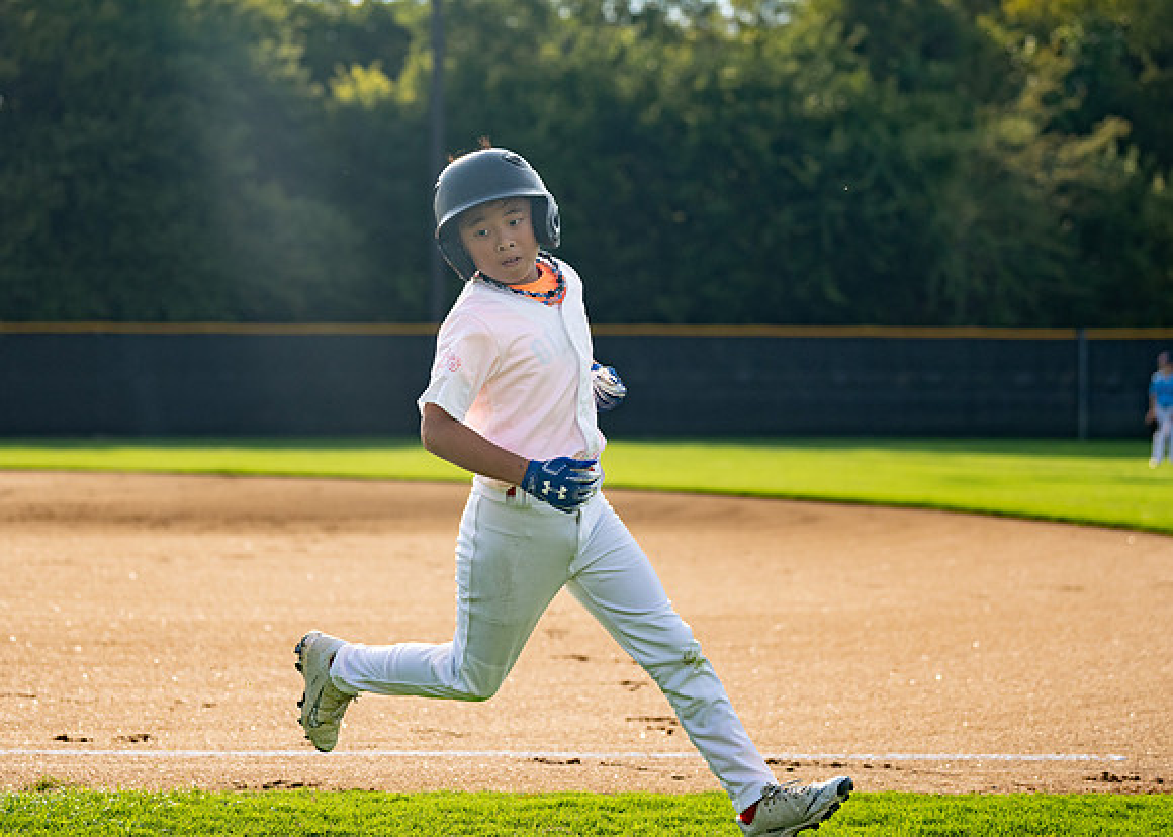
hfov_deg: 21.2
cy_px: 366
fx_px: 3132
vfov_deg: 15.2
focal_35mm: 94
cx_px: 520
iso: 400
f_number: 2.8
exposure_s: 1/4000
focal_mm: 70
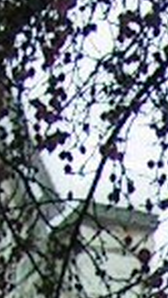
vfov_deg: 5.8
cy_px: 675
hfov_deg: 3.3
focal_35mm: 361
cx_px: 579
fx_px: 2851
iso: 50
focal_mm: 5.8
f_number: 4
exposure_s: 1/125
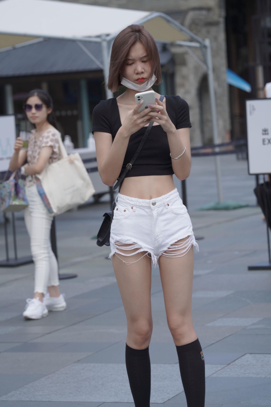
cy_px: 204
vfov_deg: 15.2
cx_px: 136
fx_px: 1525
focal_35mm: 135
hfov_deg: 10.2
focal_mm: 135
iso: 250
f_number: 5.6
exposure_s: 1/400
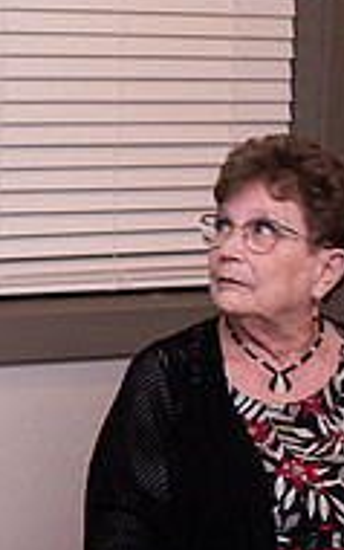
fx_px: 1633
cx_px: -275
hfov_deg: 11.2
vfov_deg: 18.9
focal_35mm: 109
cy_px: 123
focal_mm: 35
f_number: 5.6
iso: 2500
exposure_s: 1/200
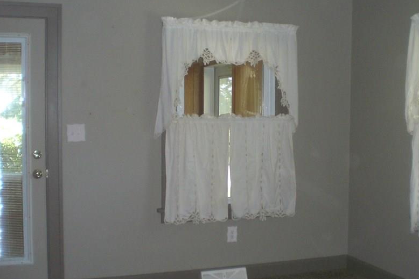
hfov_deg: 38.1
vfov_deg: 26.0
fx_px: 605
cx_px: 245
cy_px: 149
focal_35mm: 52
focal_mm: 6.3
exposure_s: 1/60
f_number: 3.1
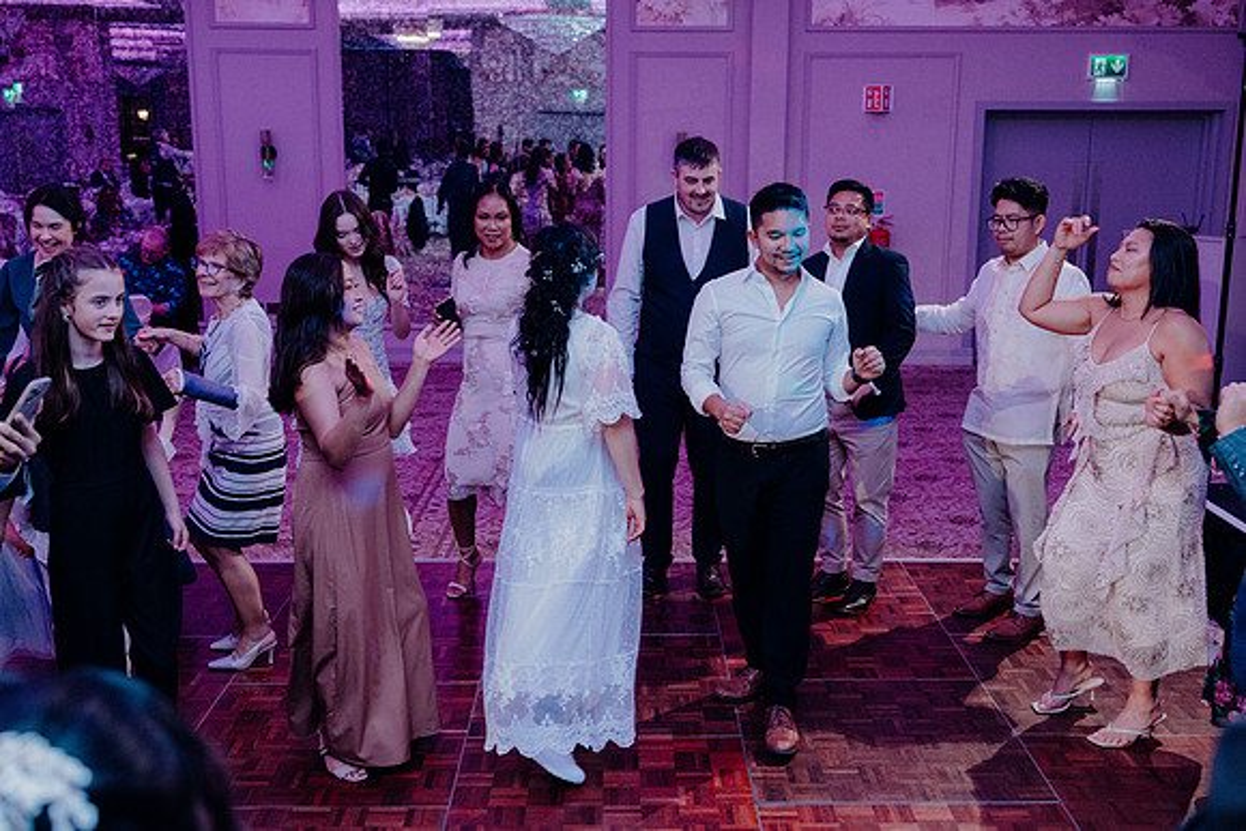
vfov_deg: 36.0
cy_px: 416
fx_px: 1281
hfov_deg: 51.9
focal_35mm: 37
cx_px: 623
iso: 3200
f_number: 3.5
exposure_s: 1/160
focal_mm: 37
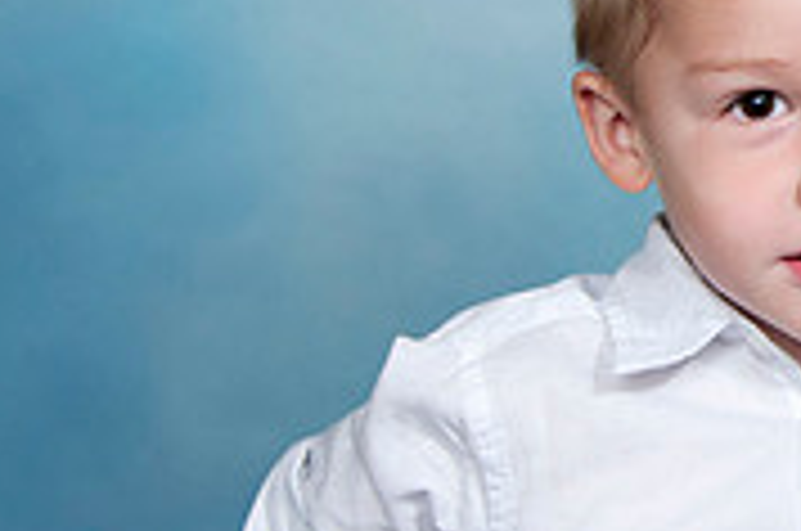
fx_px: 5641
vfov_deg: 5.4
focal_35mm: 254
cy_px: -119
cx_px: 1215
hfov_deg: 8.0
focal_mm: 52
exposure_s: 1/60
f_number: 7.1
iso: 100
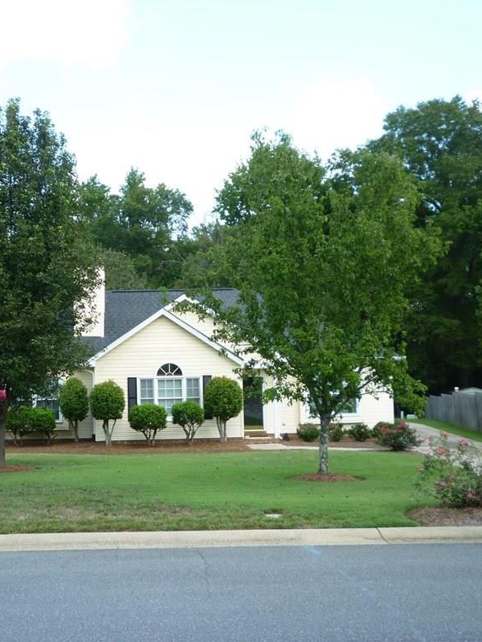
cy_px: 319
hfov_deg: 36.4
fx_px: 724
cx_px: 159
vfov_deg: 47.9
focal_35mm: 39
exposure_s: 1/200
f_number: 3.3
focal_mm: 5.2
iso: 80
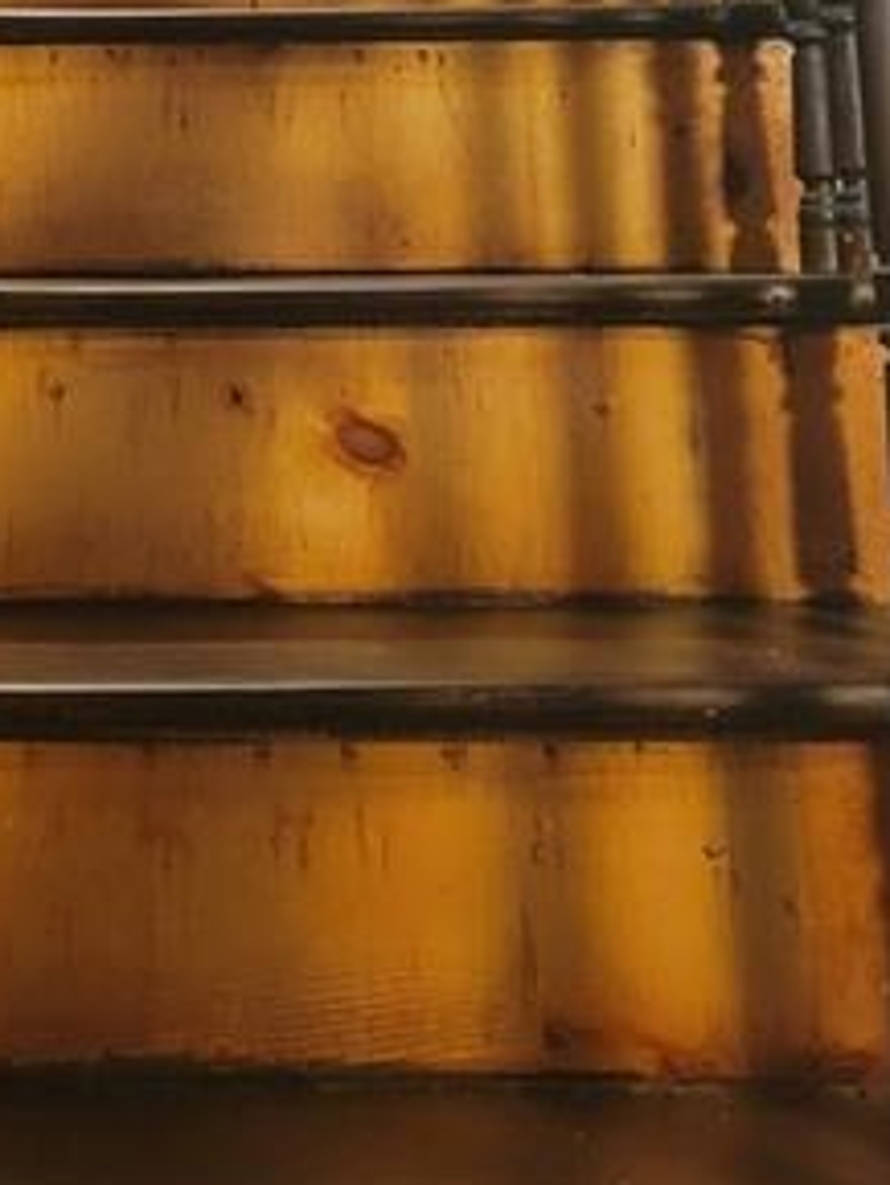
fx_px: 2364
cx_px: 209
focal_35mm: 69
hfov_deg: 21.1
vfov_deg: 25.8
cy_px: -148
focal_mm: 5.4
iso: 640
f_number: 1.8
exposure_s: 1/30
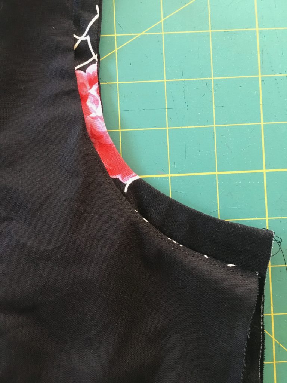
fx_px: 321
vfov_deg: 61.7
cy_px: 192
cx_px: 144
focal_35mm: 29
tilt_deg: -88.3
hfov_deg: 48.2
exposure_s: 1/30
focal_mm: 4.15
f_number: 2.2
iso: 200
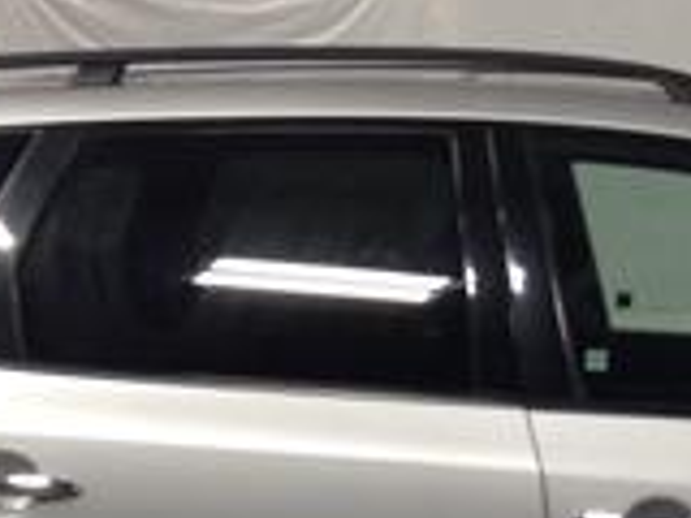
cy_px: 781
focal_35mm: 132
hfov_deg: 14.7
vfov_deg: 10.8
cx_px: 700
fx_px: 2635
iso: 50
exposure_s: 1/25
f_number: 2.4
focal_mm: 3.3
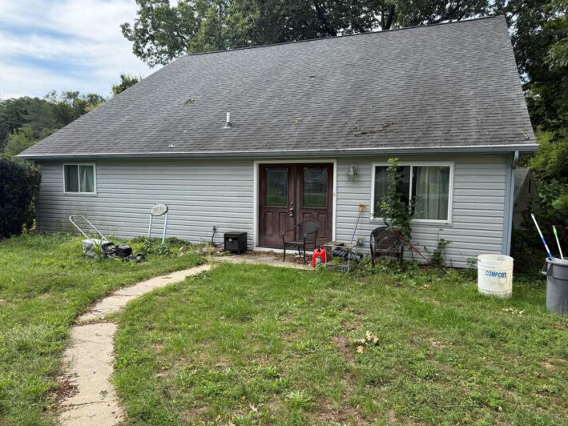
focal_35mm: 26
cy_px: 215
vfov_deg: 53.1
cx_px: 262
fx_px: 427
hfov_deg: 67.2
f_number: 1.78
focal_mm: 6.76
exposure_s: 1/1727
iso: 100
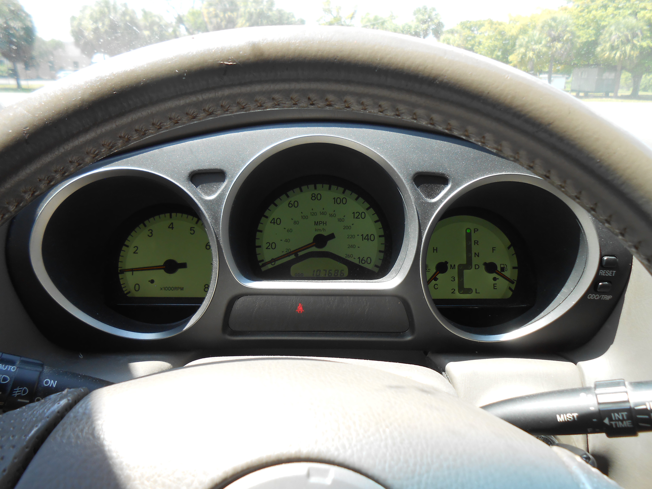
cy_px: 244
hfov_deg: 67.3
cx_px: 326
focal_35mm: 26
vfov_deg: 53.1
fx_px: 490
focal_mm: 4.6
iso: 80
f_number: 3.5
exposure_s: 1/100
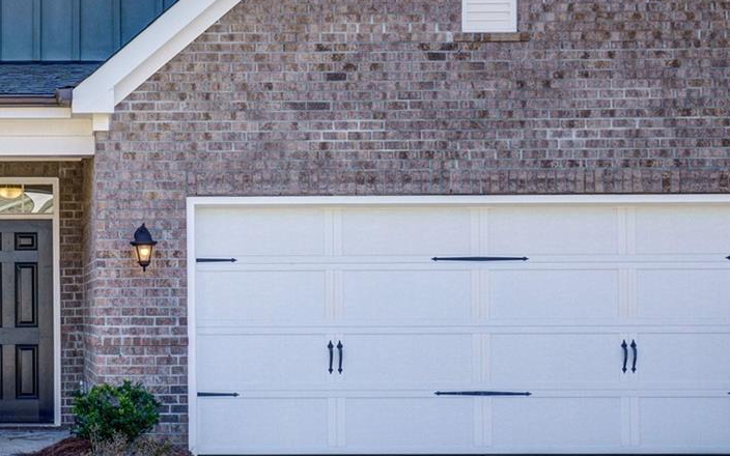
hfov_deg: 24.8
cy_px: 168
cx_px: 31
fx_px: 1592
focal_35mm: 80
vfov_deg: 16.3
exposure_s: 1/250
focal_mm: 18
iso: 250
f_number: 9
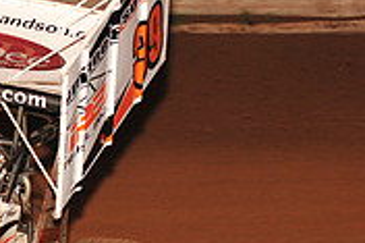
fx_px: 3748
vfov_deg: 3.7
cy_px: 164
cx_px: -160
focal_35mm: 370
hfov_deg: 5.5
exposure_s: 1/320
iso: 1000
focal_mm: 112
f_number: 6.3
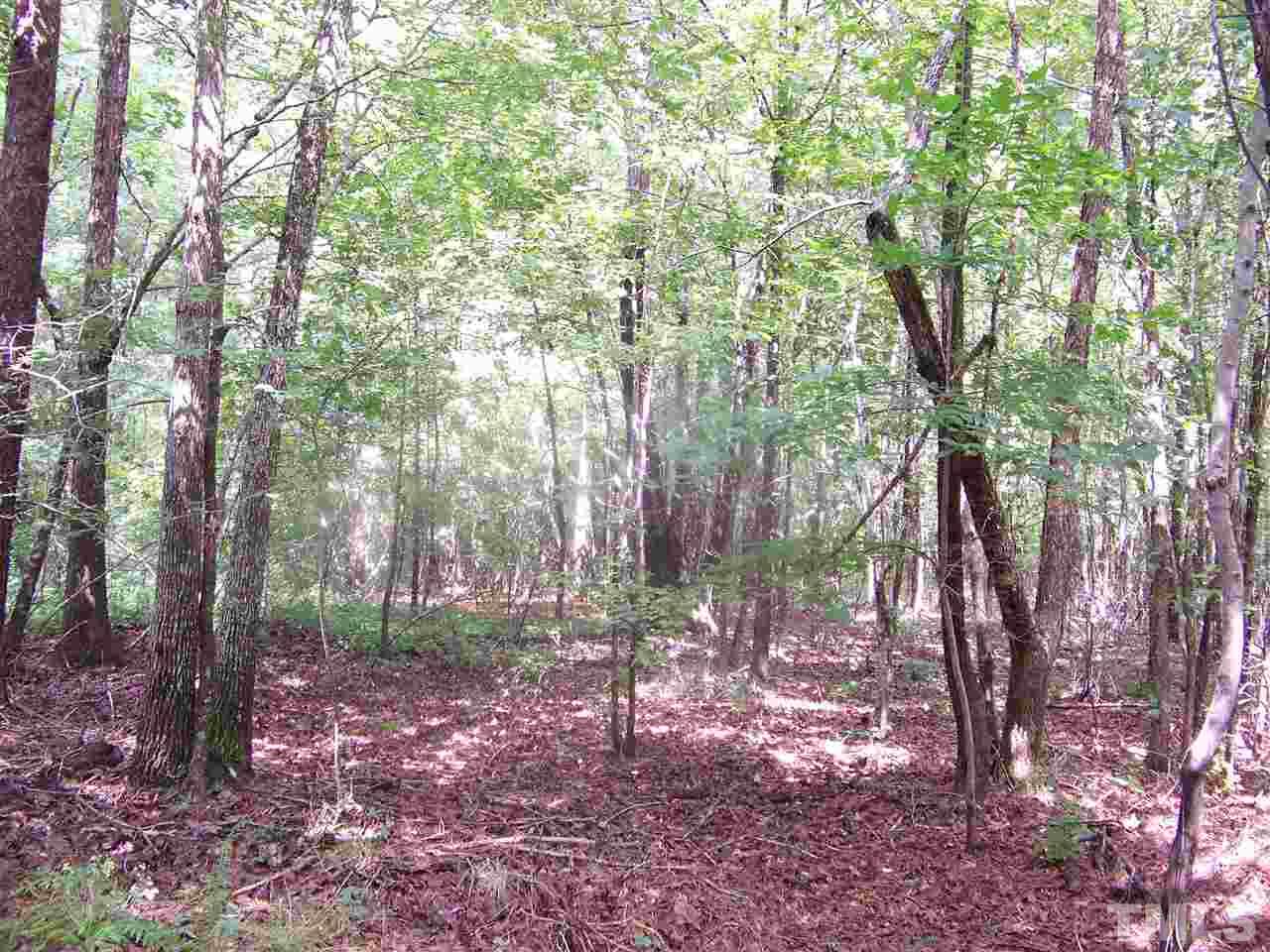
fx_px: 1321
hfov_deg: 51.4
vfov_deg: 39.7
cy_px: 476
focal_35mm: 36
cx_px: 635
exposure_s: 1/30
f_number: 2.8
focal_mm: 5.85
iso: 125
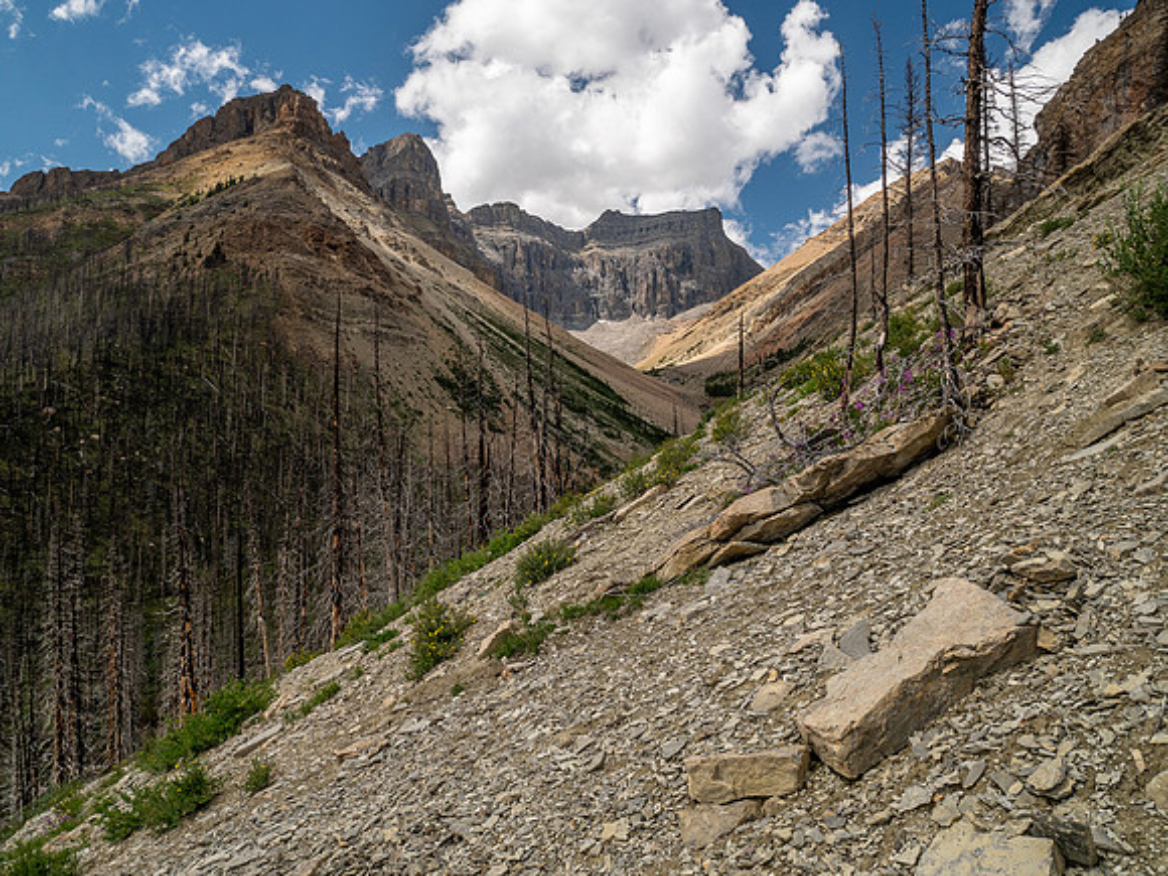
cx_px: 584
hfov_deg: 71.6
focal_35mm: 24
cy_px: 438
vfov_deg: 56.8
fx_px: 810
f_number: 8
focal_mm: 12
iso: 200
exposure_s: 1/200
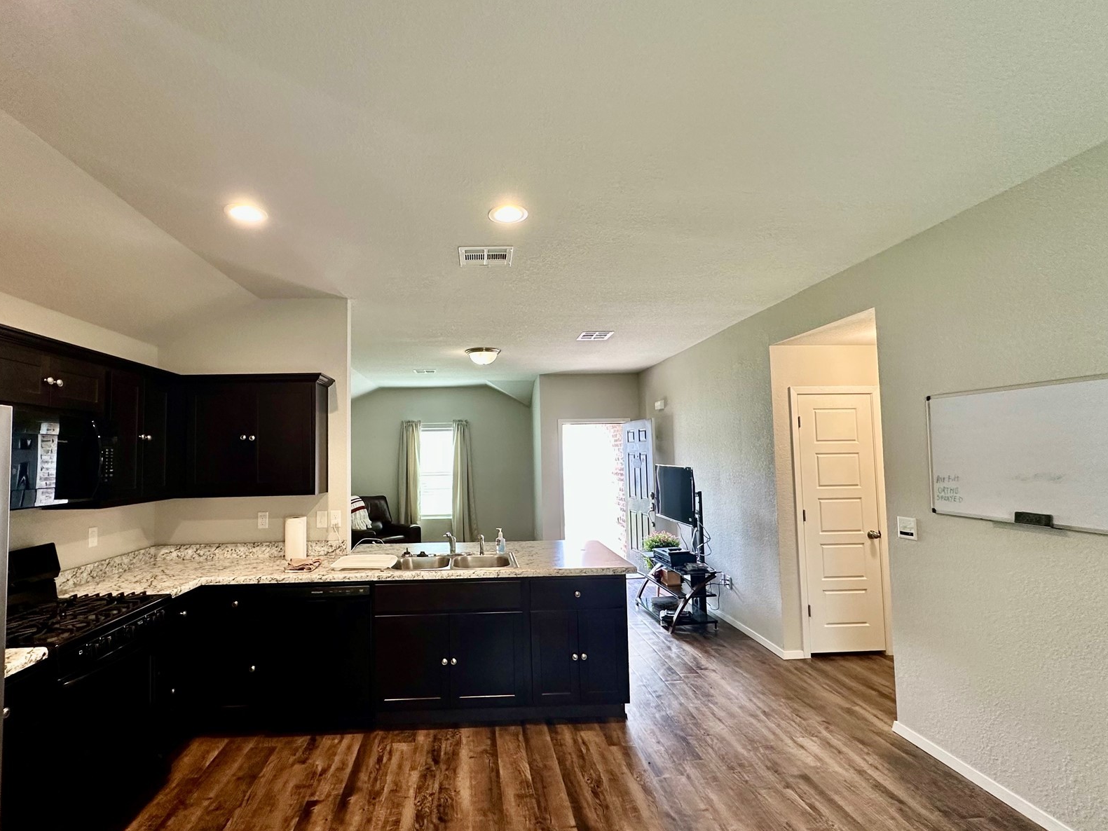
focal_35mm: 17
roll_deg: +0.6
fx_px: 544
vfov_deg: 74.7
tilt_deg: +3.3
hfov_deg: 90.7
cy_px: 425
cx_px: 495
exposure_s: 1/60
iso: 200
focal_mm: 2.22
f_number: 2.2
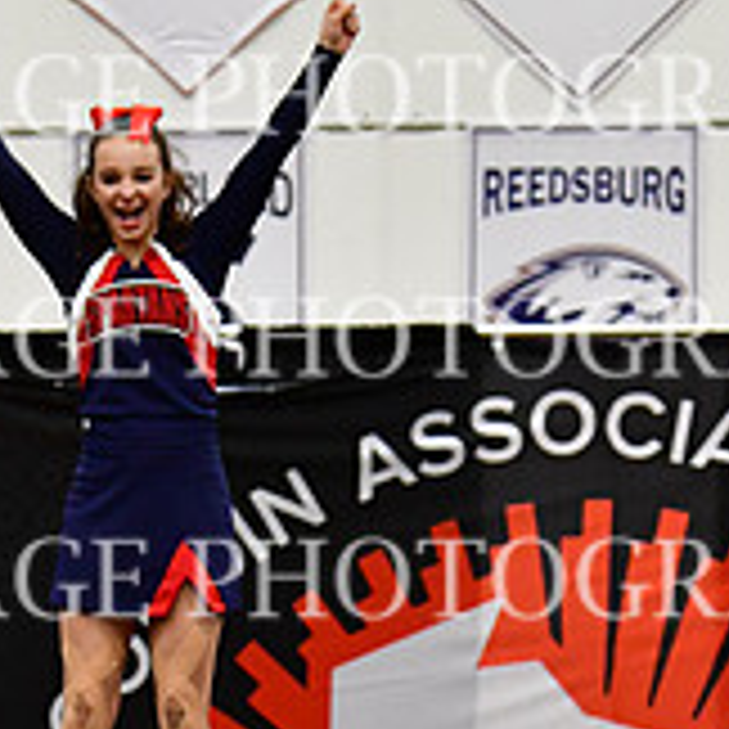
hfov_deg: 4.7
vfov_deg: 4.6
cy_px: 1184
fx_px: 8935
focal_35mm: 375
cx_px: 155
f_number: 4
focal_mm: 82
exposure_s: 1/500
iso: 4000
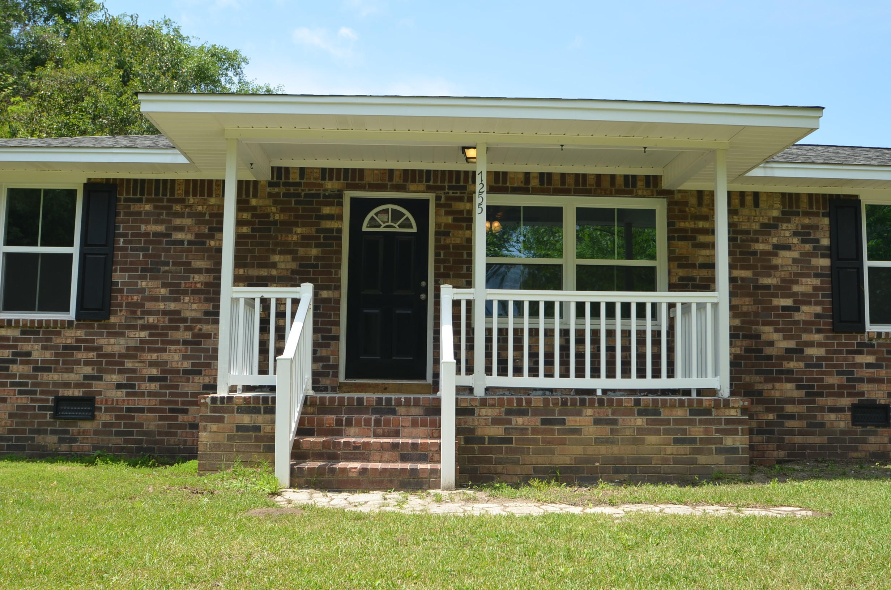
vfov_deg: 36.7
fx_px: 889
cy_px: 295
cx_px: 446
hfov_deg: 53.2
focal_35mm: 36
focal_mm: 24
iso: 180
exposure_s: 1/250
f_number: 8
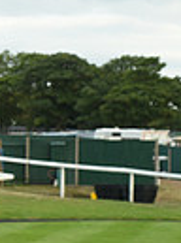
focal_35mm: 217
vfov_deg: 9.1
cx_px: -311
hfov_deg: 6.4
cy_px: 129
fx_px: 1520
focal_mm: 50
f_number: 6.3
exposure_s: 1/640
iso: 800
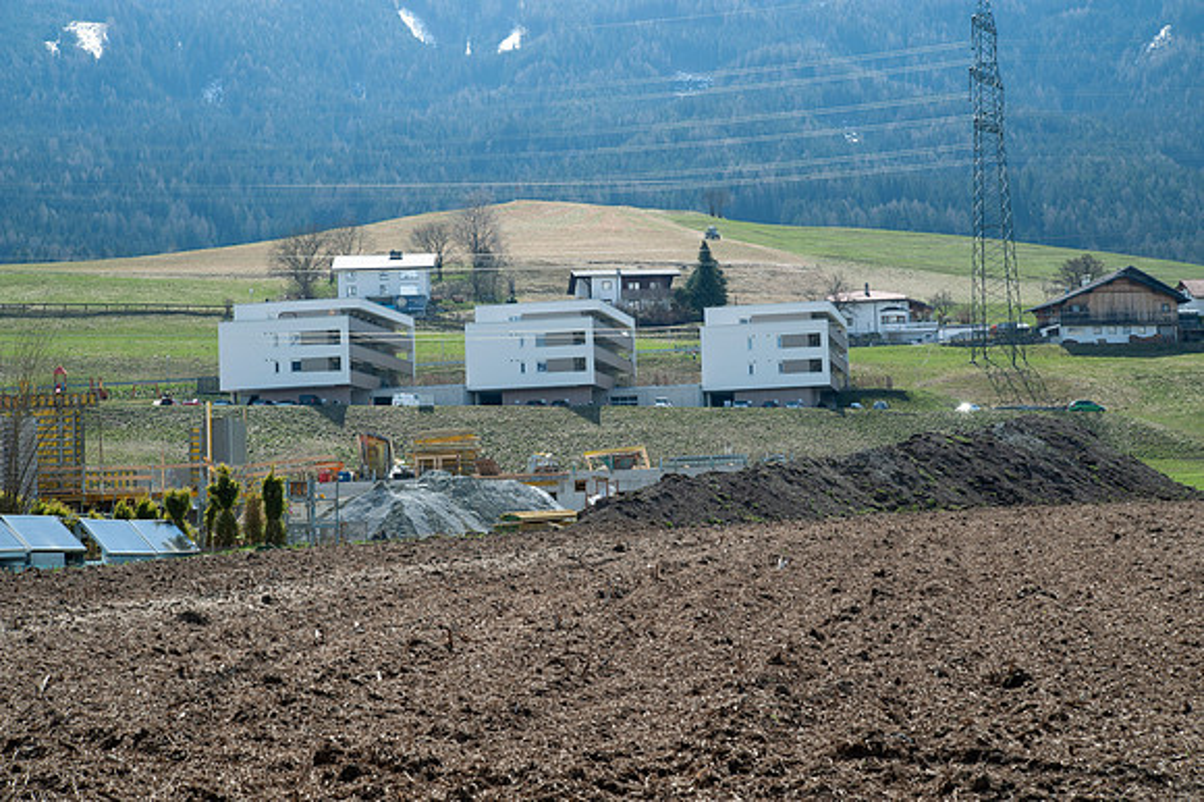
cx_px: 602
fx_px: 2273
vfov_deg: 20.0
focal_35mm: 68
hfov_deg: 29.7
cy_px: 401
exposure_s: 1/250
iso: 200
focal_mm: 68
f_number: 11
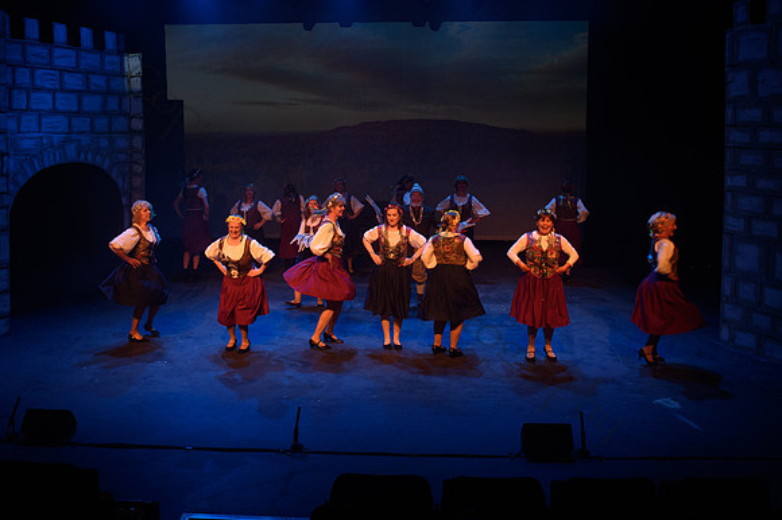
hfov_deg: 56.7
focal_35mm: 33
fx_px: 723
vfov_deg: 39.0
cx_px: 365
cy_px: 165
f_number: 3.5
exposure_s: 1/60
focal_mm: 24
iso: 1250
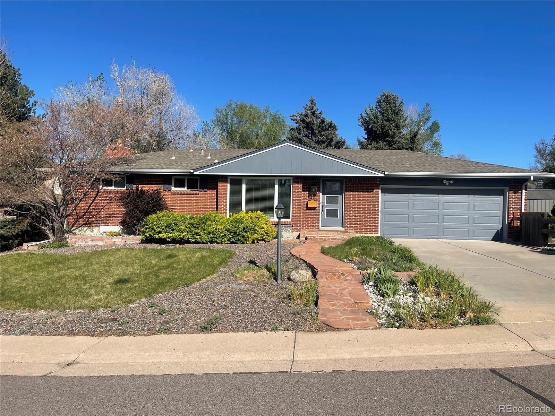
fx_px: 401
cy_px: 208
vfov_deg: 54.9
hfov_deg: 69.4
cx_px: 278
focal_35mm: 25
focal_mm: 5.1
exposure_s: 1/4049
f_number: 1.6
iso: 32
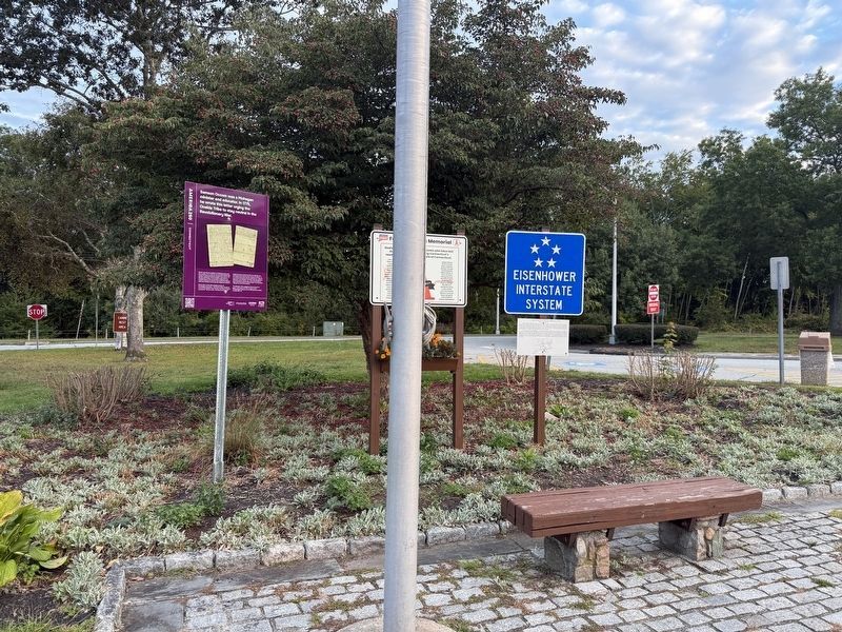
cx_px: 421
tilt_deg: +0.4
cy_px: 316
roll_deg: -1.3
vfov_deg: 56.8
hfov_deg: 71.6
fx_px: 584
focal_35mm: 24
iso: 125
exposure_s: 1/206
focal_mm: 6.76
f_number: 1.78
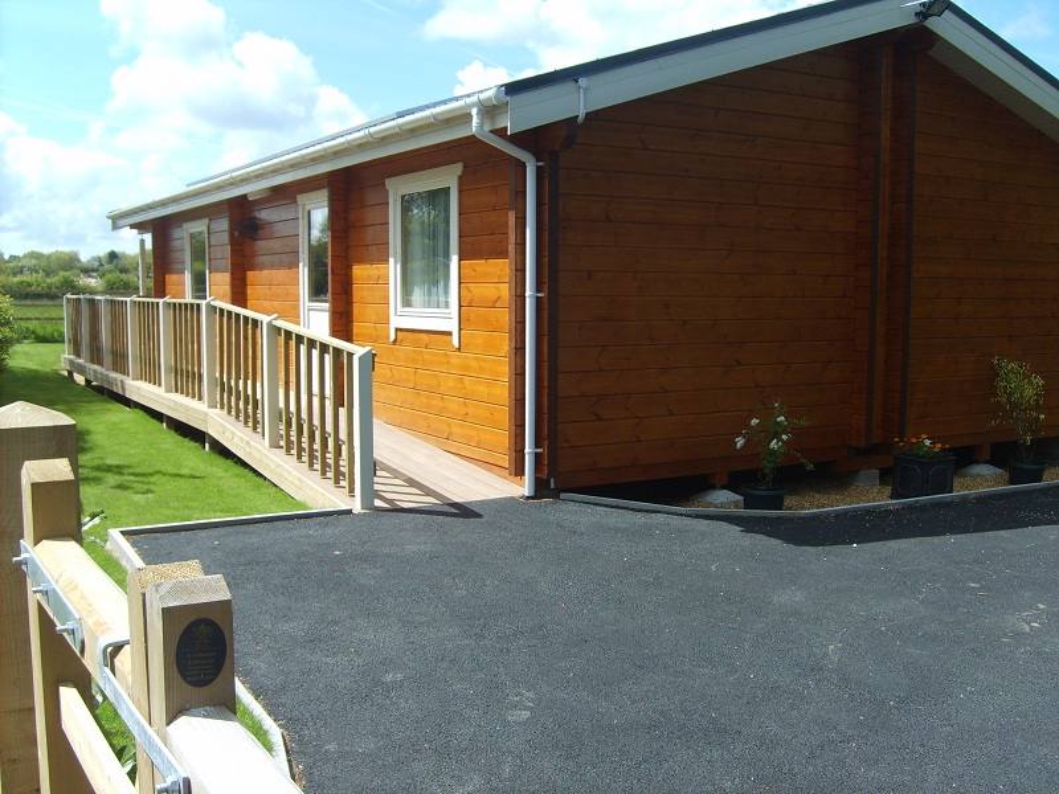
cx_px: 530
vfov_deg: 40.7
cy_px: 397
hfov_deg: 52.6
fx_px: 1071
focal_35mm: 35
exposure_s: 1/750
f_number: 2.8
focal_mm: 5.8
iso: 50
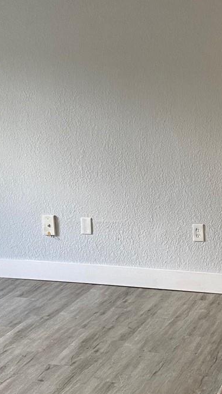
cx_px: 202
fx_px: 711
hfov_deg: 17.5
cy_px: 180
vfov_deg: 31.0
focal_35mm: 68
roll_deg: +0.8
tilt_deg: -9.8
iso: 100
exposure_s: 1/60
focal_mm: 4.25
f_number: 1.8
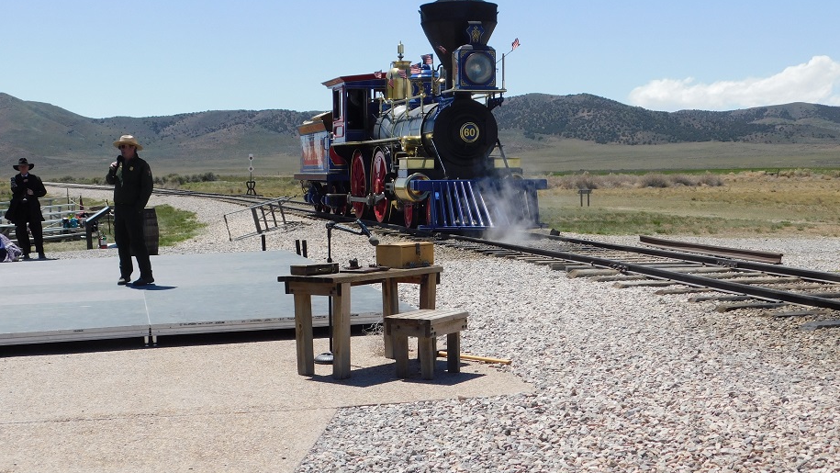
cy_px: 209
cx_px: 422
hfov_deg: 37.2
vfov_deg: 21.5
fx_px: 1247
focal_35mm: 56
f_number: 3.8
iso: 125
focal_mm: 9
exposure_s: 1/1250
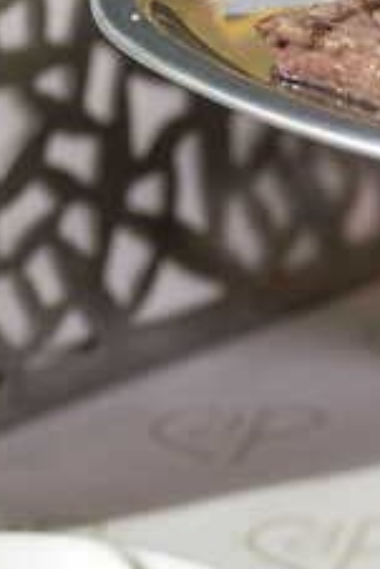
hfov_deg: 2.5
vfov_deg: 3.8
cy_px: 504
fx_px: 8457
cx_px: 1481
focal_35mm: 535
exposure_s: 1/250
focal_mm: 50
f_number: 4
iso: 100
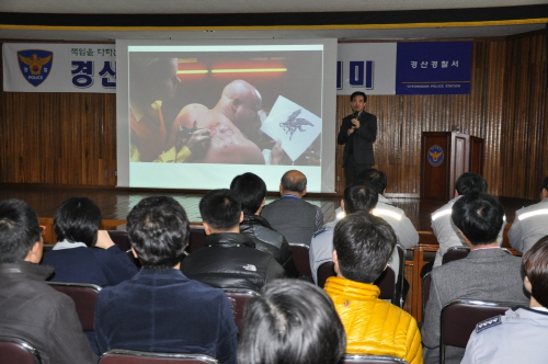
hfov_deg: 41.2
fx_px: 730
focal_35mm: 48
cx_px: 274
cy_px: 182
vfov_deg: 28.0
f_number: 4.2
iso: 800
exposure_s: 1/60
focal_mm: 32
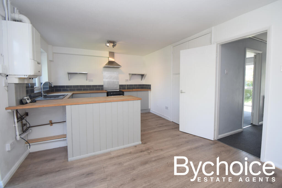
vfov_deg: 77.3
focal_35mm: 15
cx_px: 141
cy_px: 94
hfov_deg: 100.4
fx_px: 118
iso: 400
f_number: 4.5
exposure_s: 1/80
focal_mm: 10
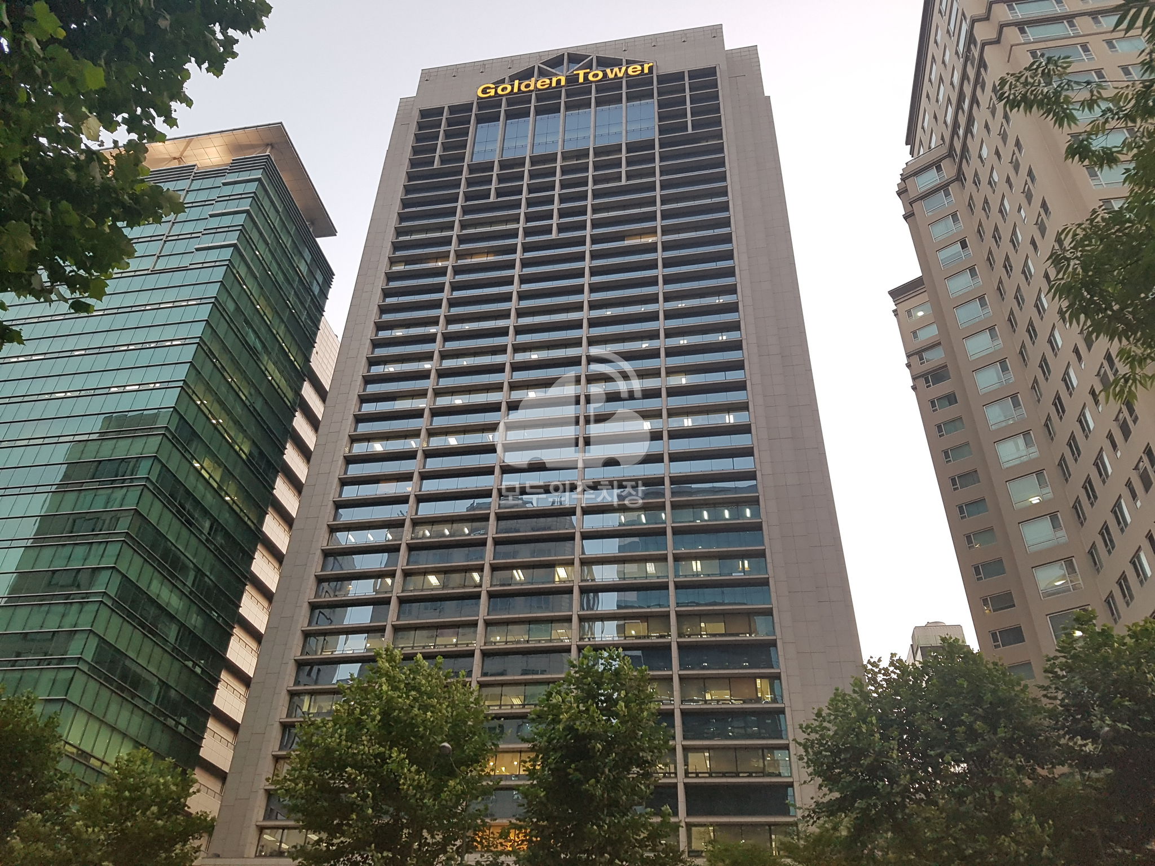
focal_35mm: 26
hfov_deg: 67.3
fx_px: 868
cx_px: 578
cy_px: 433
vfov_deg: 53.1
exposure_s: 1/60
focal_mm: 4.2
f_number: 1.7
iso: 125
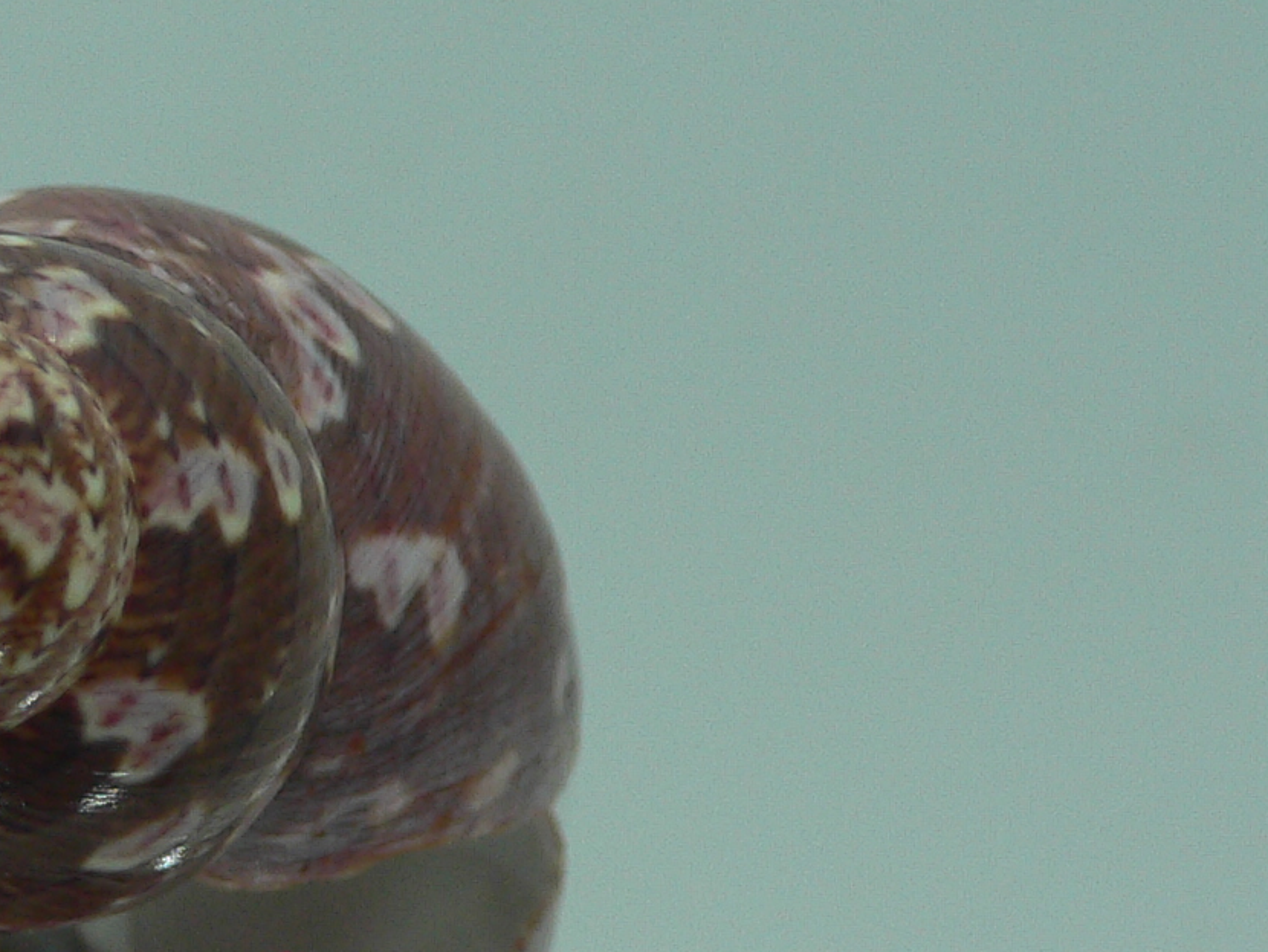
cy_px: 726
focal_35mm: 85
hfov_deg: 22.4
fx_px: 3114
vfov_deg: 17.3
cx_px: 115
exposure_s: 1/60
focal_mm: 4.6
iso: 80
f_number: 2.8
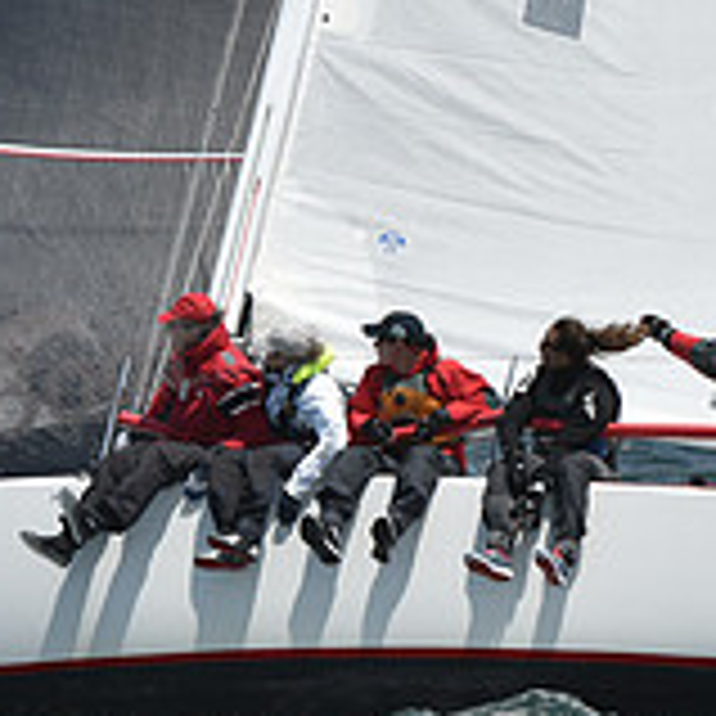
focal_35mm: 266
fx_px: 6225
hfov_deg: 6.6
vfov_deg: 6.6
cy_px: 106
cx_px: 558
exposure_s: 1/1250
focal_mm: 86
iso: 250
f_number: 9
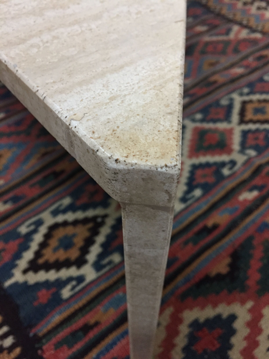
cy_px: 180
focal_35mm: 29
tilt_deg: -46.1
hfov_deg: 48.2
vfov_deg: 61.7
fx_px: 300
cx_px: 134
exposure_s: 1/33
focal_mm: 4.15
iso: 200
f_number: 2.2
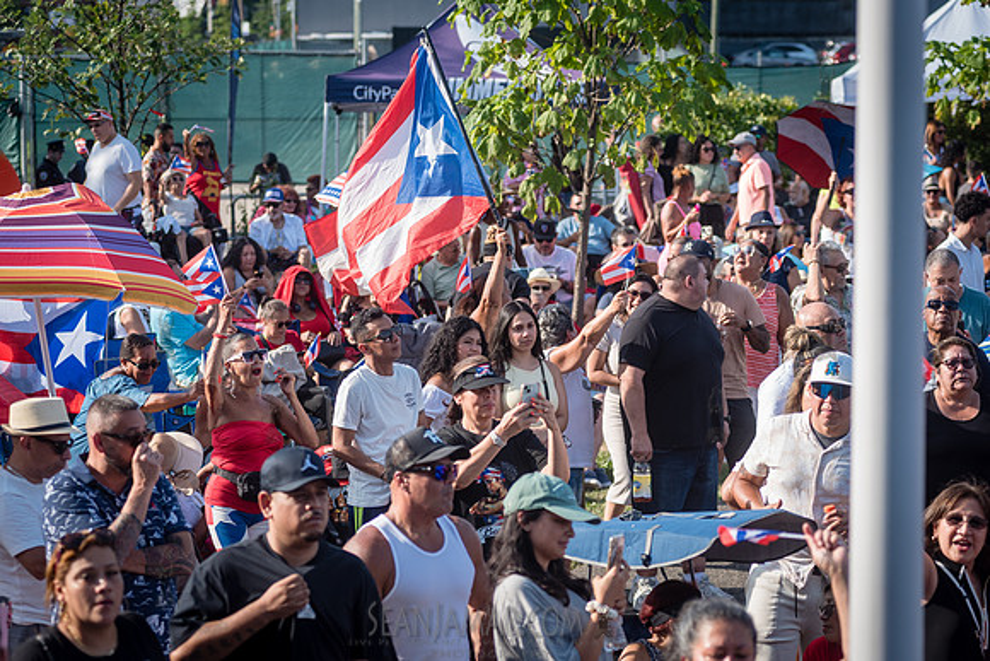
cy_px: 330
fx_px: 2909
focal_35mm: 106
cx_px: 495
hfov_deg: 19.3
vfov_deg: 13.0
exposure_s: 1/2000
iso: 500
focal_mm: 100
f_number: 4
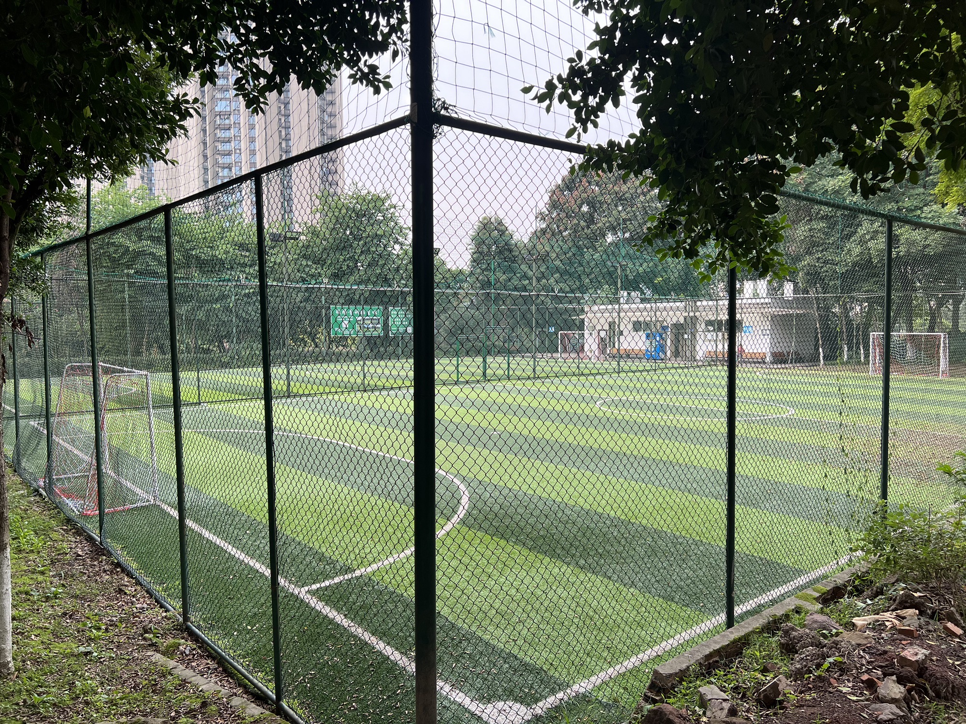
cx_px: 483
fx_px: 726
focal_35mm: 26
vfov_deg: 53.1
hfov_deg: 67.3
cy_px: 362
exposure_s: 1/471
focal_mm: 5.7
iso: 50
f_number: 1.5
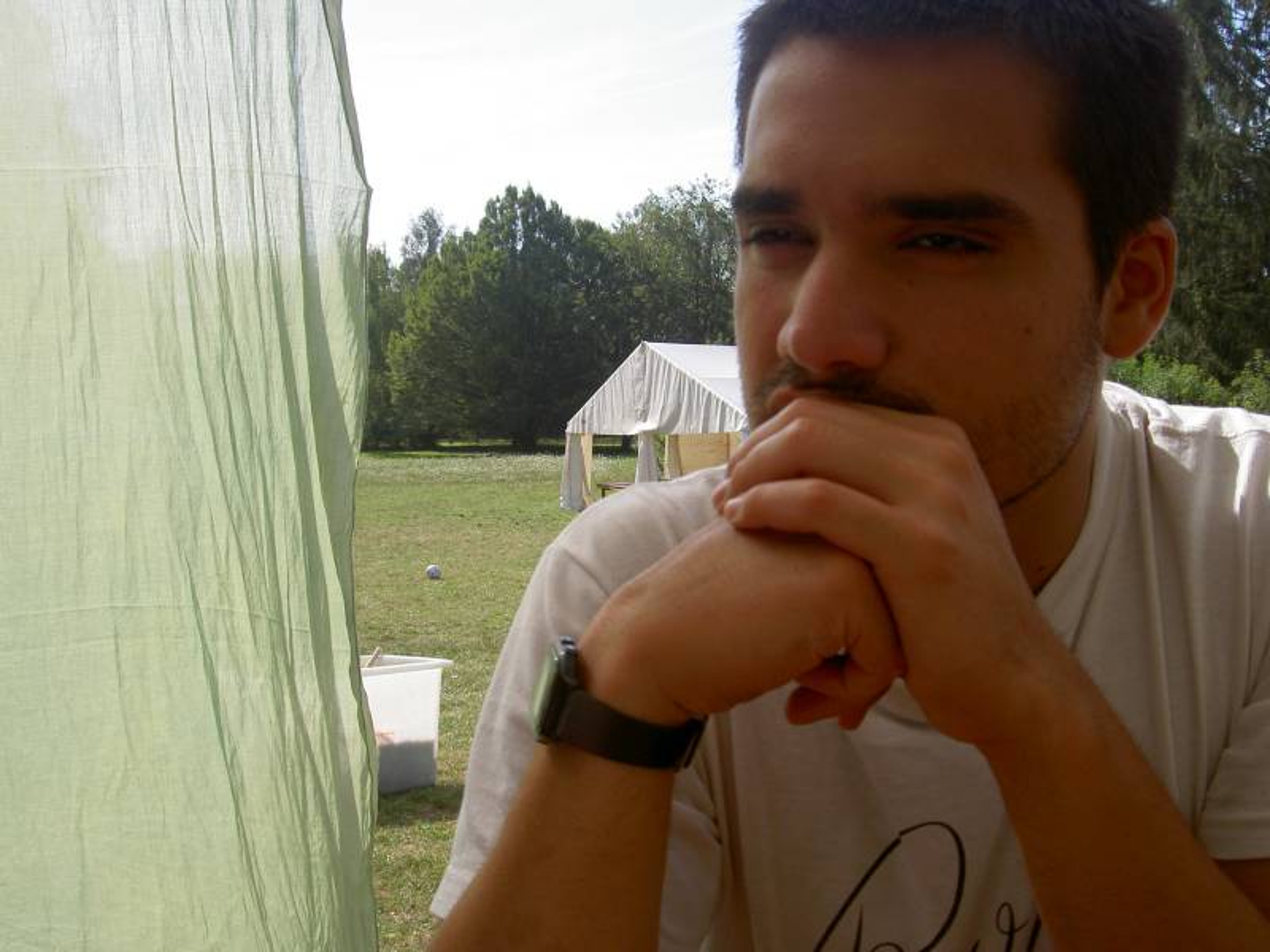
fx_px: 1431
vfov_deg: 36.8
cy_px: 476
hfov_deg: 47.9
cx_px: 635
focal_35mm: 39
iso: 100
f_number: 4.7
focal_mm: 8
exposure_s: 1/320
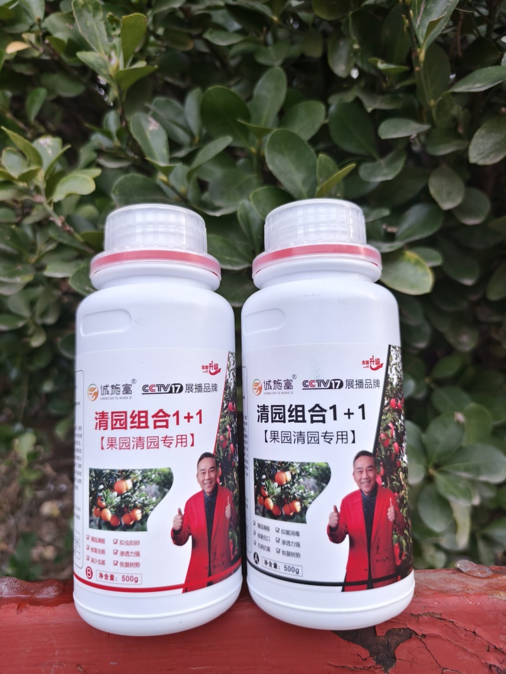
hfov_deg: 58.9
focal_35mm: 23
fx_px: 448
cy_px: 337
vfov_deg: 73.9
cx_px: 253
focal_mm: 5.6
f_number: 1.57
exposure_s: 1/100
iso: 85
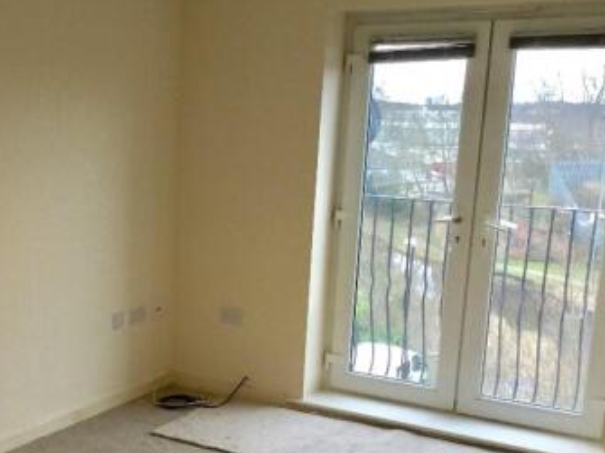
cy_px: 326
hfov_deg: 34.3
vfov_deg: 26.7
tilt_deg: -12.7
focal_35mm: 54
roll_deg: +1.1
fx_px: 943
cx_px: 104
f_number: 2.4
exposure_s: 1/33
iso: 32
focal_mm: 3.3
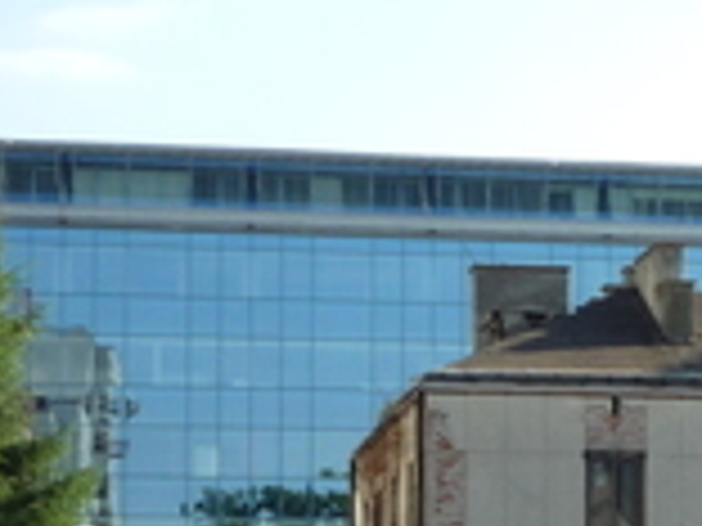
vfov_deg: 11.2
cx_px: 1076
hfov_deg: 14.0
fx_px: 2657
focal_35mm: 131
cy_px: 553
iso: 100
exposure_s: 1/250
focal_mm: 5.2
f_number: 4
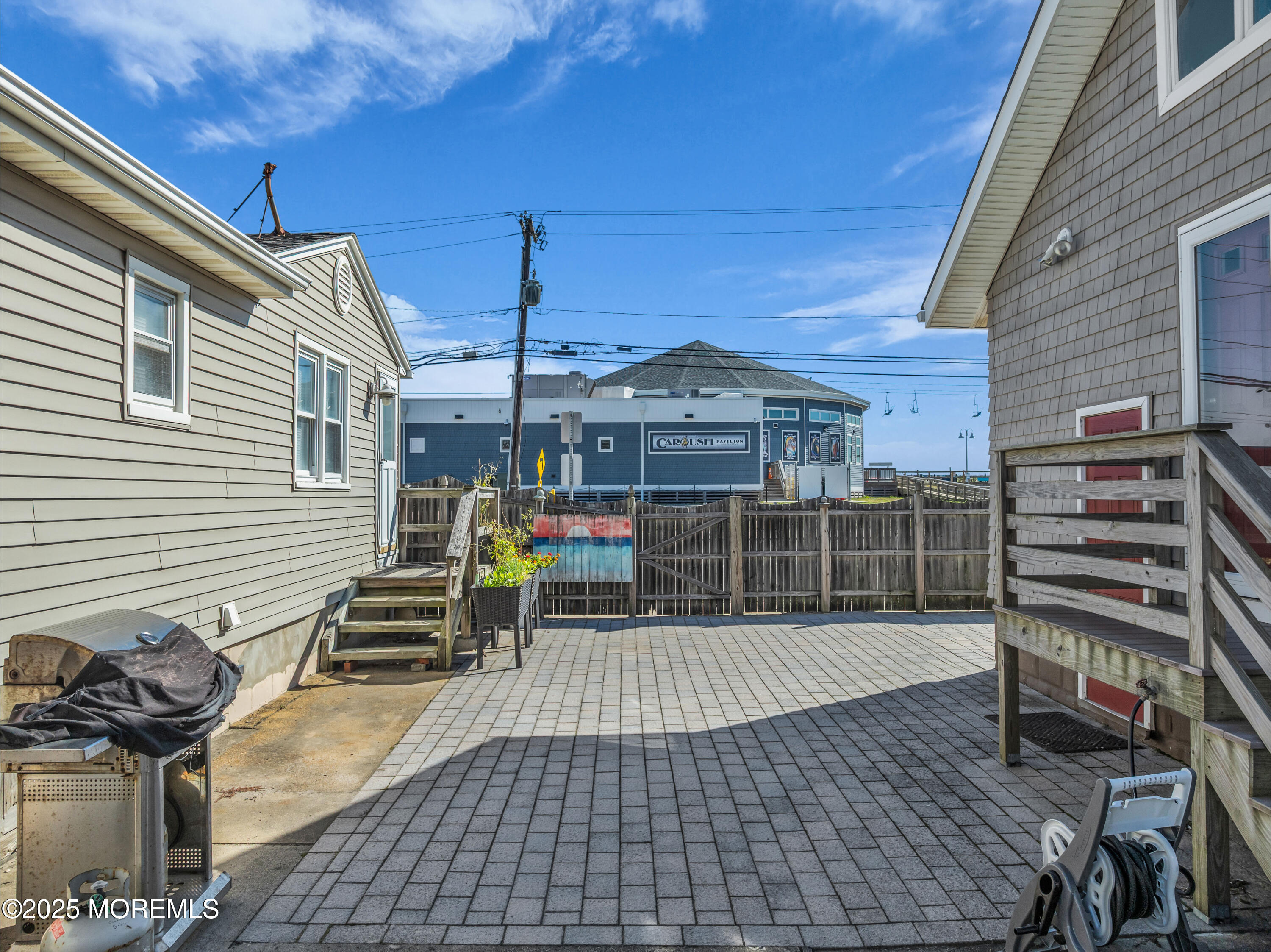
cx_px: 636
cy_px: 476
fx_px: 881
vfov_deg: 56.8
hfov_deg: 71.6
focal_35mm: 24
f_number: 2.8
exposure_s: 1/320
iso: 130
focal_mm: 12.29
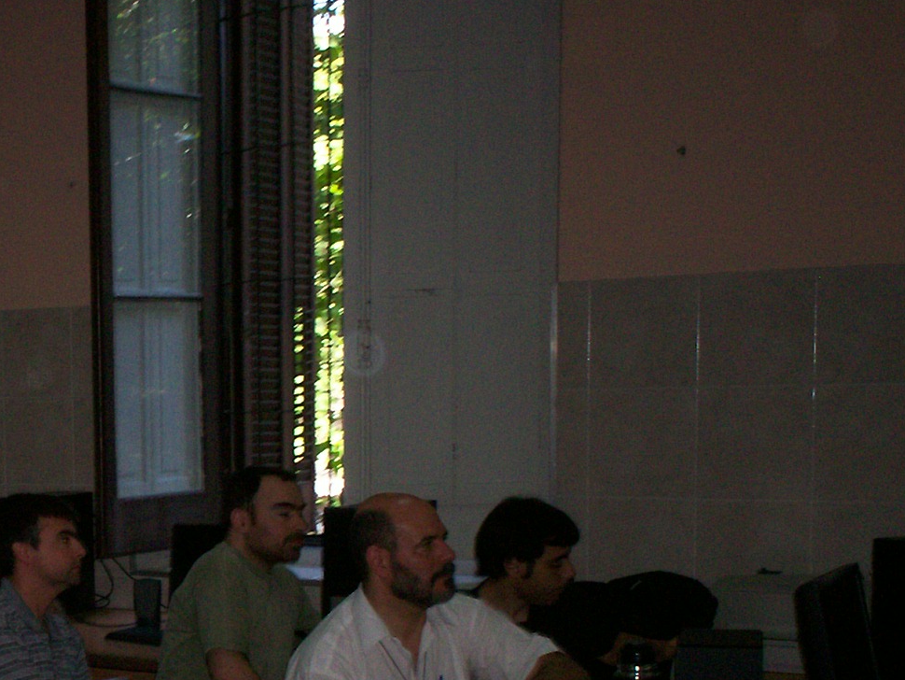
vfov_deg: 19.2
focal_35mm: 76
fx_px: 1987
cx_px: -17
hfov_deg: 24.4
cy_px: 546
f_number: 4.5
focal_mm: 6
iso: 140
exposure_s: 1/60
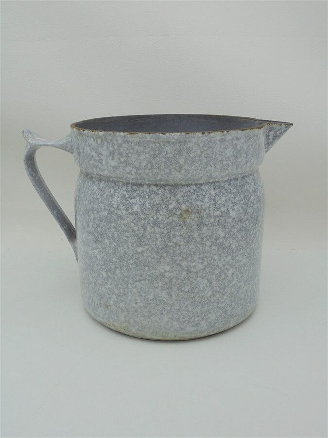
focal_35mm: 34
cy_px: 219
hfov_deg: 41.8
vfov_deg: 54.0
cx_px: 164
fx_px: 430
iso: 100
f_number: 4
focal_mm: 6.1
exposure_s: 1/60
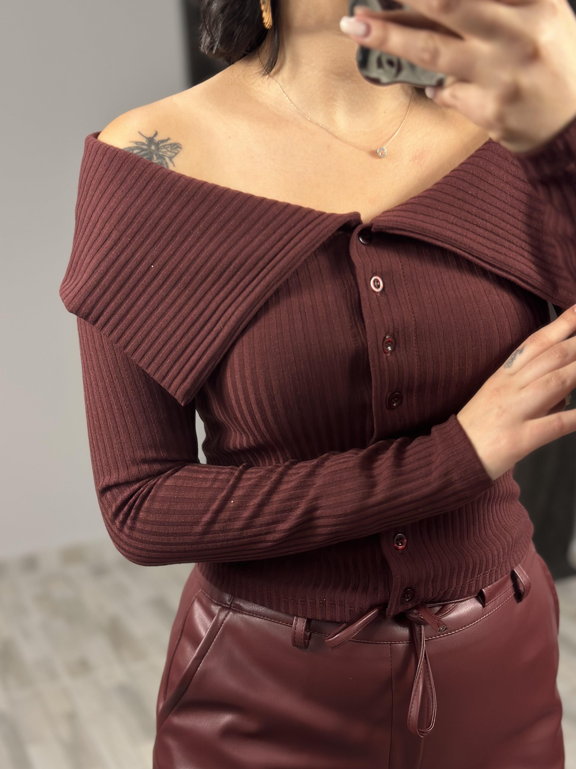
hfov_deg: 29.7
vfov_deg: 38.9
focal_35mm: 49
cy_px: 388
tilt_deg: -38.5
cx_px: 292
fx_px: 1087
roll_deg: +5.8
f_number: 1.78
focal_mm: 6.86
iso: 200
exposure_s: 1/100
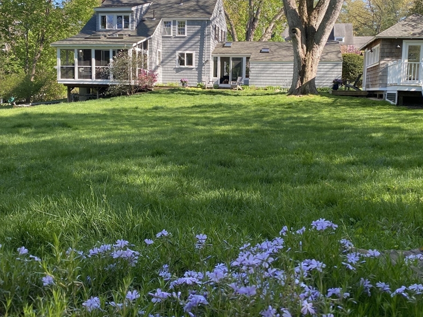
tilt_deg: -5.8
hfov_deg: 53.9
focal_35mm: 34
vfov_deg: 41.6
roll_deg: -3.2
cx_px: 224
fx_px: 415
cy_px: 129
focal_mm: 4.25
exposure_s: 1/471
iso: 32
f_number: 1.8
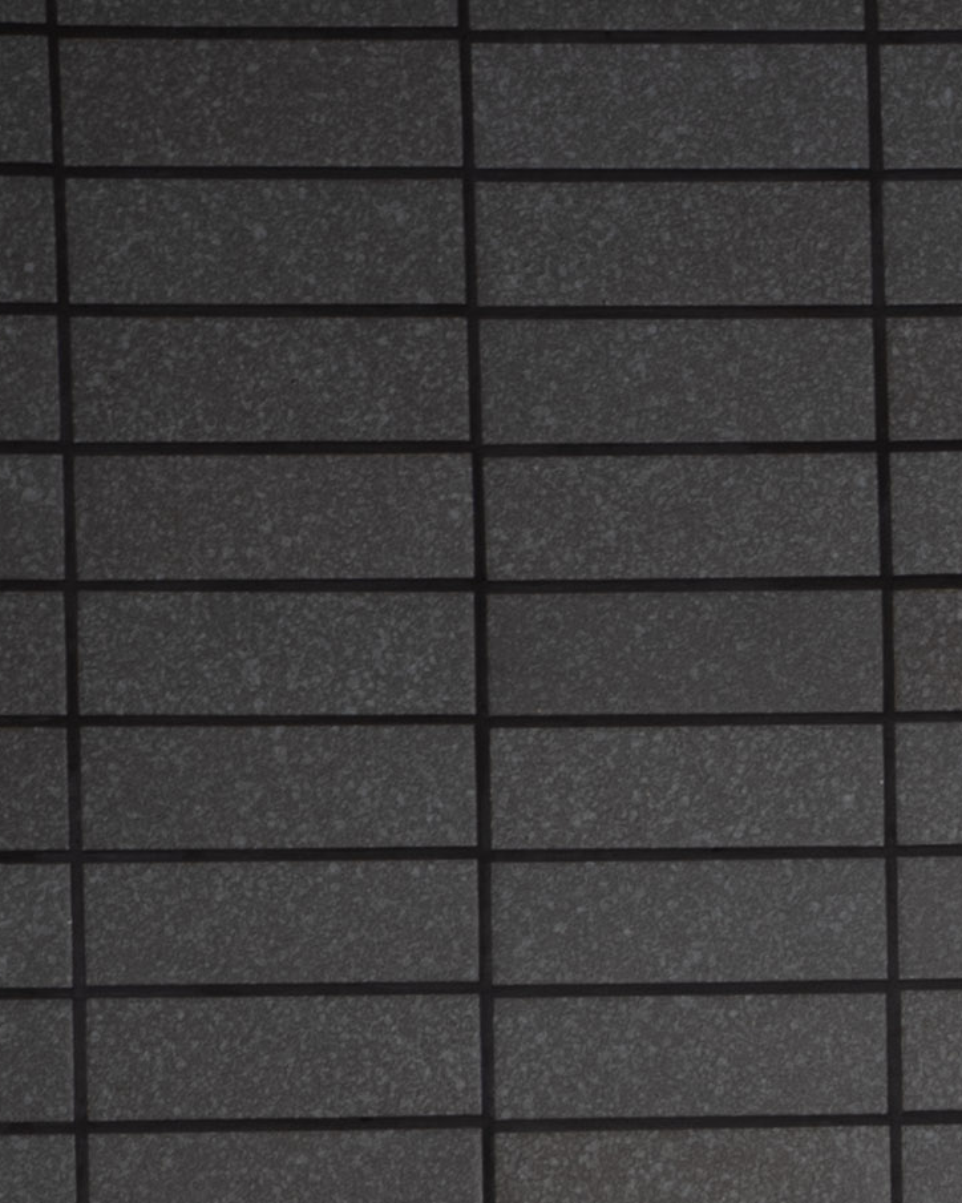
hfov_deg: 7.2
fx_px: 7259
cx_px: 2265
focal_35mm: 204
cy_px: 3903
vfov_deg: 7.9
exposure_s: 1/125
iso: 200
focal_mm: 32.8
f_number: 8
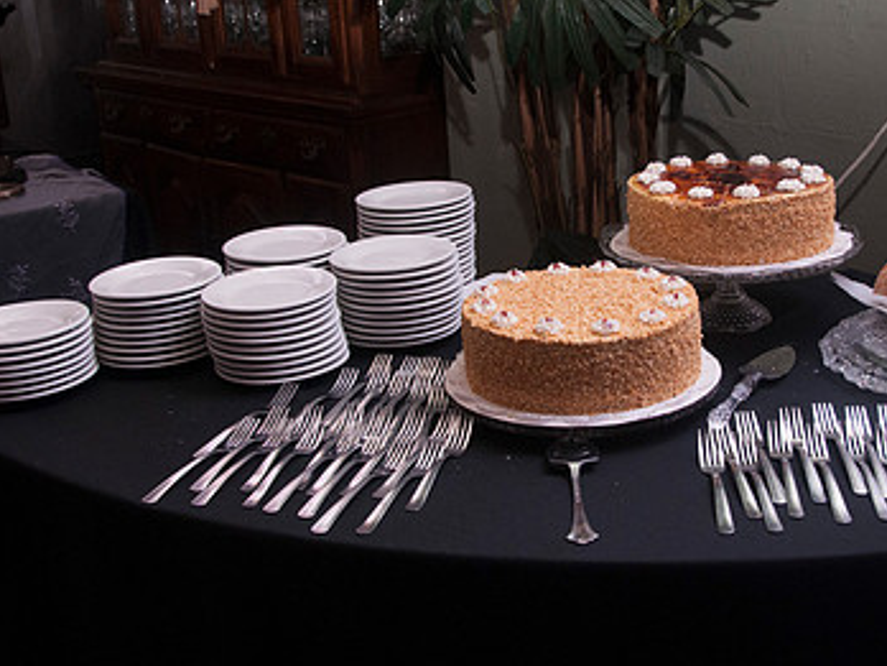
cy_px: 279
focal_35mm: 48
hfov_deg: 39.3
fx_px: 1230
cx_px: 573
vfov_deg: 30.2
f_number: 5.6
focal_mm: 20
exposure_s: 1/25
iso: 800
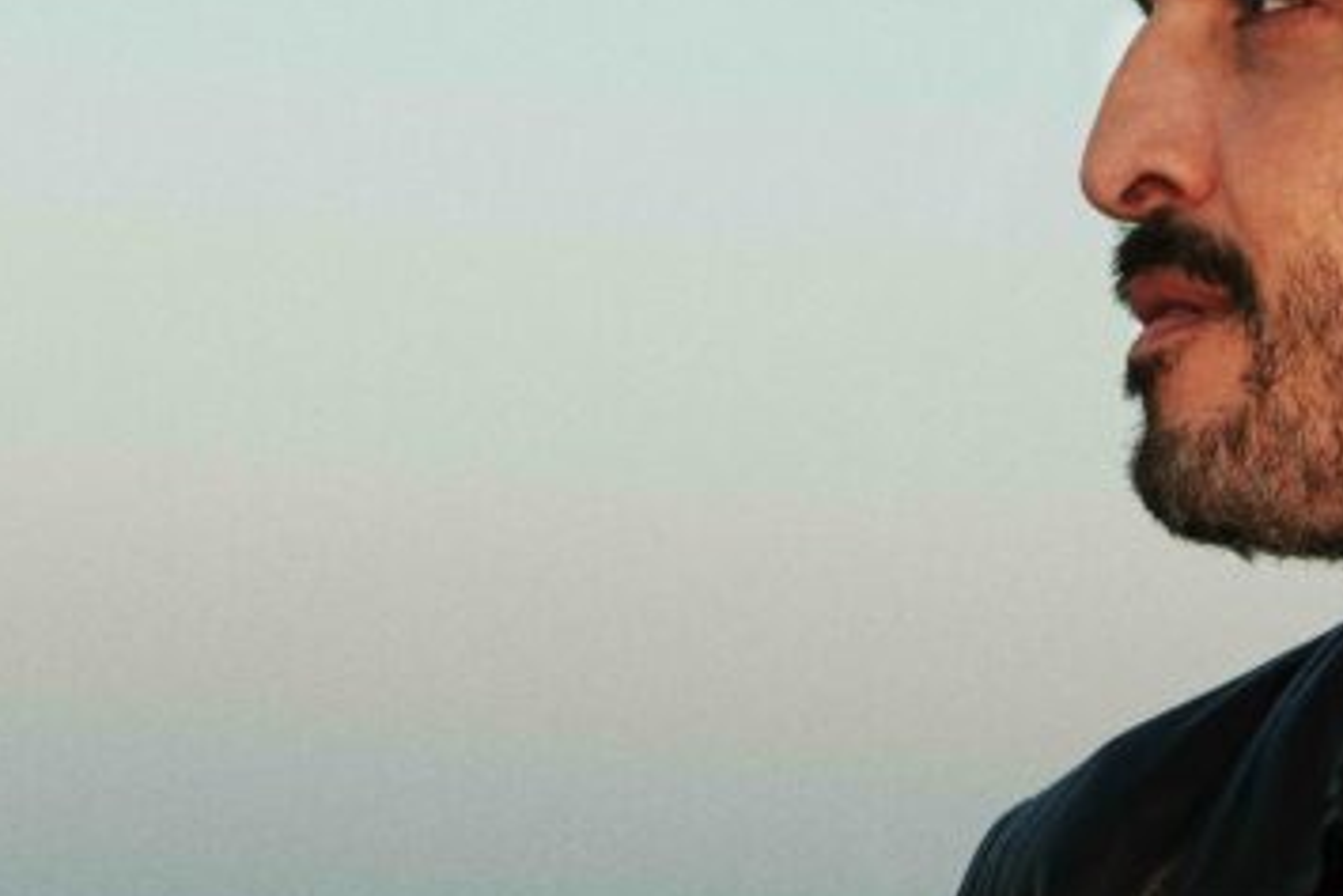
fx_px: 7352
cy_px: 361
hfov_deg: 10.4
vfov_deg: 7.0
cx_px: 1055
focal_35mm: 197
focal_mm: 70
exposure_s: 1/160
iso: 200
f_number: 8
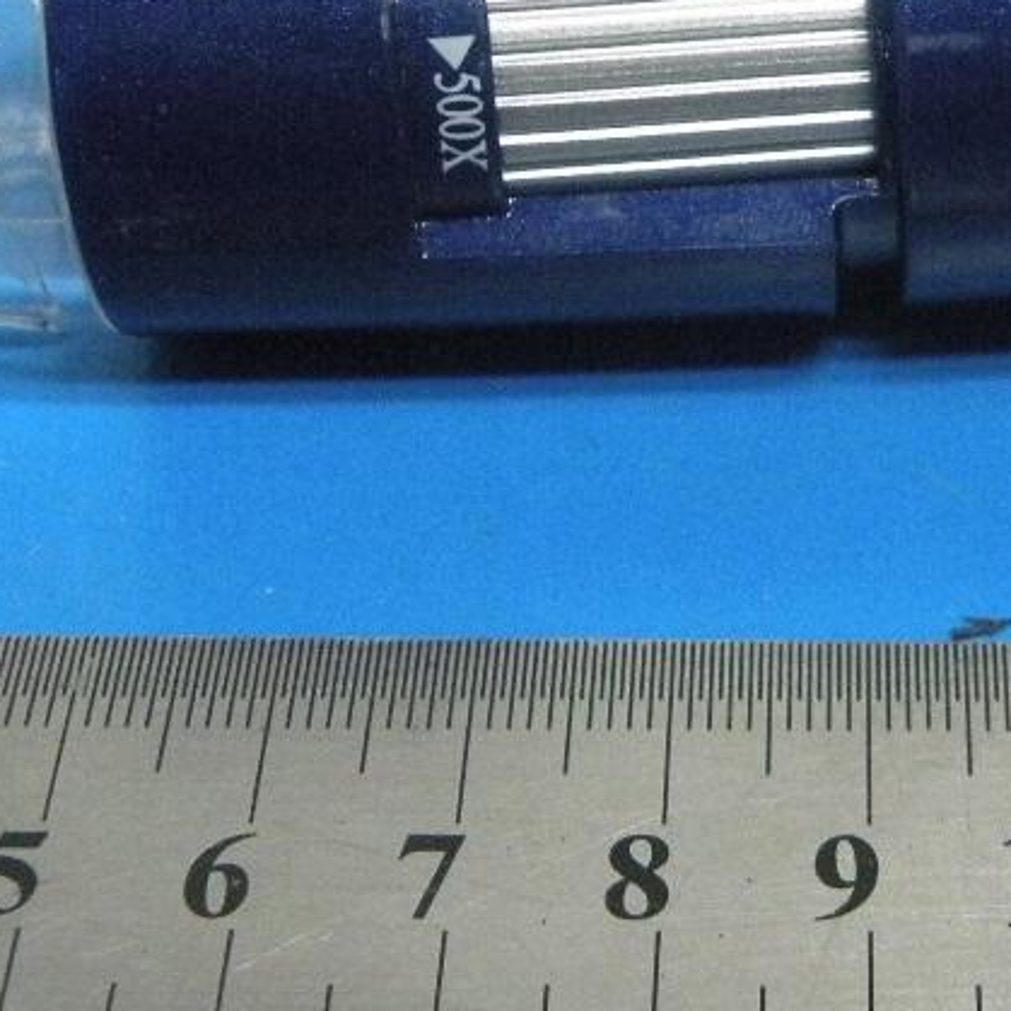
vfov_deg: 19.4
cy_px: 277
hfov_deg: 19.2
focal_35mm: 89
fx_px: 2941
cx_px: 912
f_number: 3.2
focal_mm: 5.8
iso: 400
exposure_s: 1/26.2
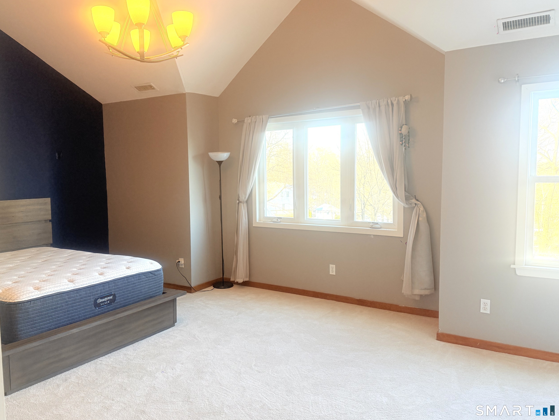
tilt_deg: -4.2
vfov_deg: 56.8
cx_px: 280
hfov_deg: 71.6
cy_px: 210
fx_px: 388
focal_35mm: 24
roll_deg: +0.8
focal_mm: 6.76
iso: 125
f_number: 1.78
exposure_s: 1/139
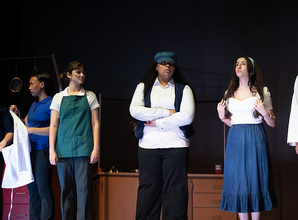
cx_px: 133
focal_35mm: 112
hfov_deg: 17.6
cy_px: 110
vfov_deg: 13.0
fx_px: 963
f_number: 2.8
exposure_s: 1/320
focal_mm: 105
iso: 900
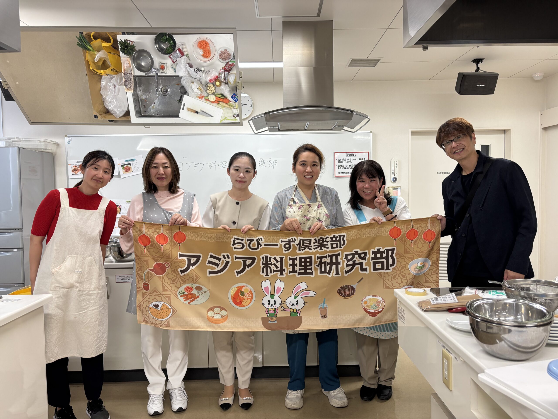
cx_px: 279
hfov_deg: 67.3
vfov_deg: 53.1
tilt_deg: -2.4
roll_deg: +0.2
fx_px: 419
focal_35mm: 26
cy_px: 210
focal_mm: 5.96
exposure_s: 1/120
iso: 100
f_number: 1.6
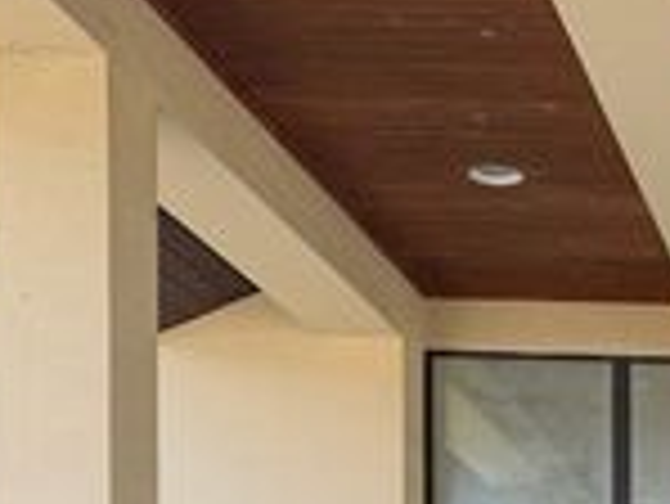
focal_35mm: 103
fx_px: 1995
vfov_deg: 12.7
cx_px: 949
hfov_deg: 17.5
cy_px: 976
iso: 64
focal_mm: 6.76
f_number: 1.78
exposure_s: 1/236
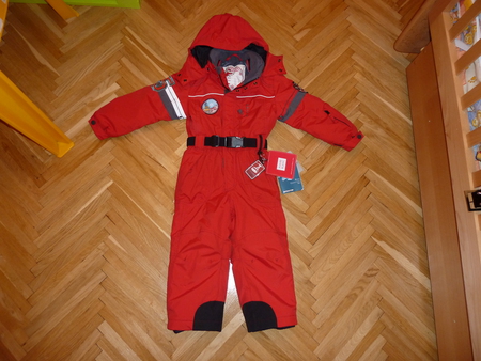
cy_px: 180
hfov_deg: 69.4
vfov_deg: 54.9
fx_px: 348
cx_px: 240
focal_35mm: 25
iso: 200
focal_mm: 4.1
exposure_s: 1/30
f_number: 3.3
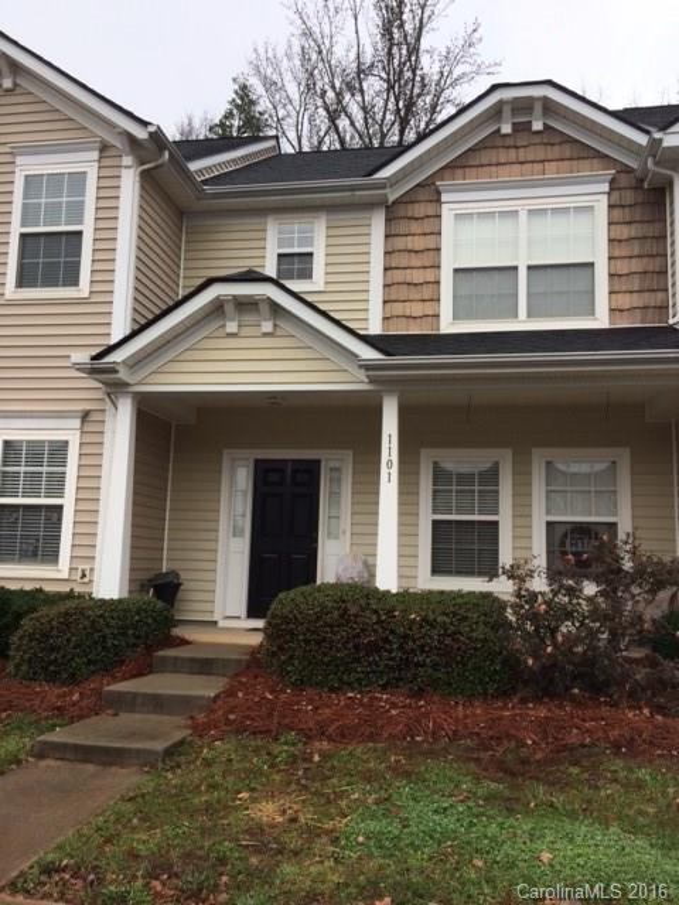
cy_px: 452
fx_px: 758
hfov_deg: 48.2
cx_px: 340
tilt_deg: +4.9
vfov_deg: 61.7
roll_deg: -0.2
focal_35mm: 29
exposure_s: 1/540
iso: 32
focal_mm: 4.15
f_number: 2.2
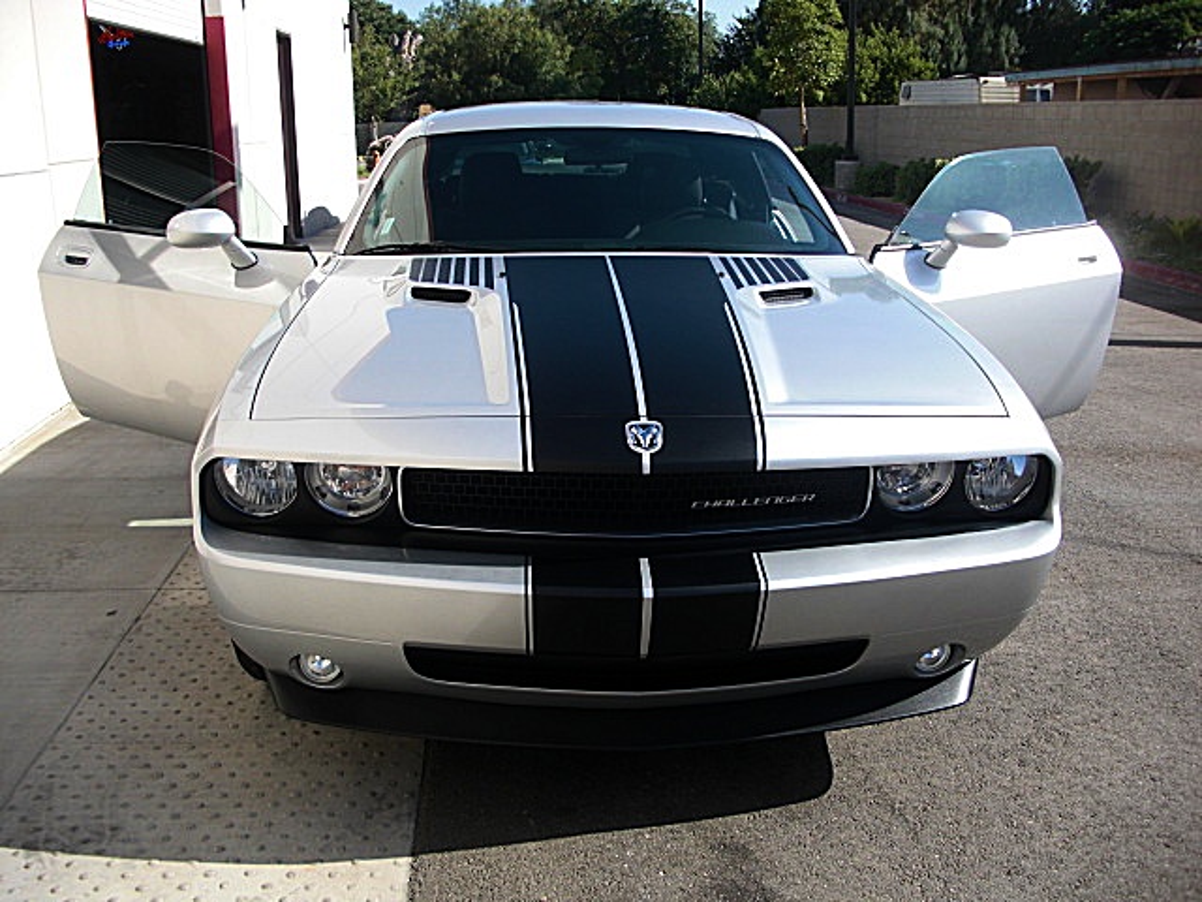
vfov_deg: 39.7
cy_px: 451
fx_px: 1250
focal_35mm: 36
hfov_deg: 51.4
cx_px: 601
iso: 50
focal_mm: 6.3
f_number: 2.8
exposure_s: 1/800
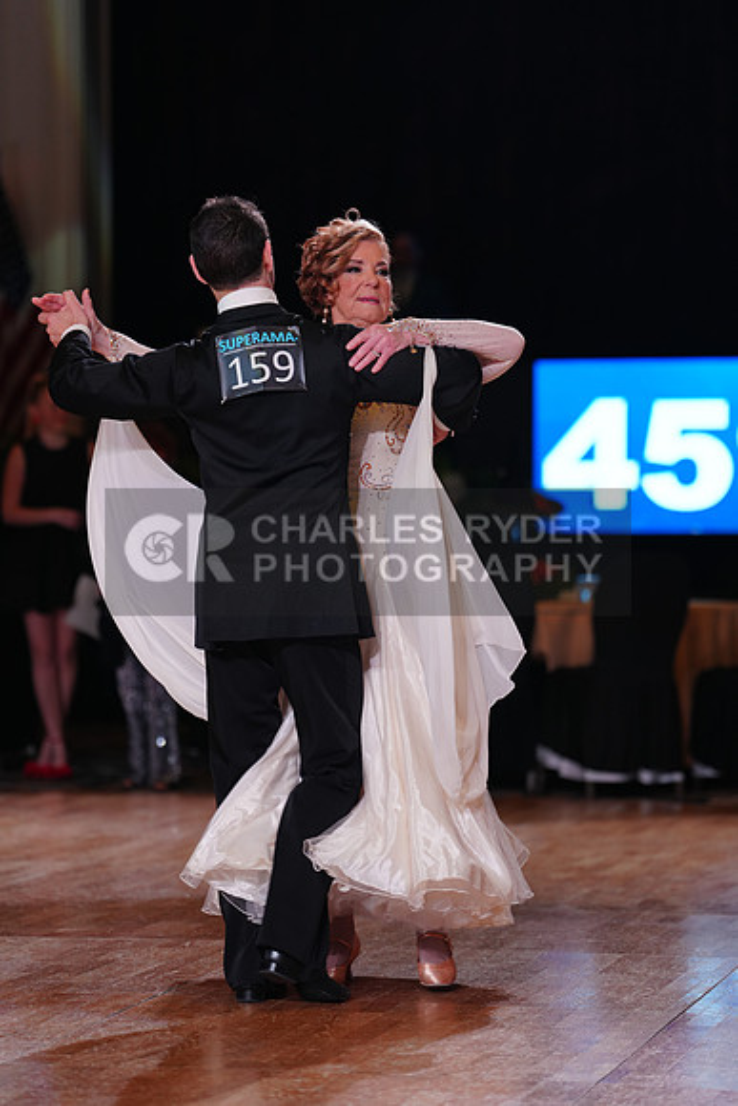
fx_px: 3995
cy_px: 553
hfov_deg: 10.6
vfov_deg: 15.8
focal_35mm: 130
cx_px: 369
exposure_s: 1/400
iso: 640
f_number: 2.8
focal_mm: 130
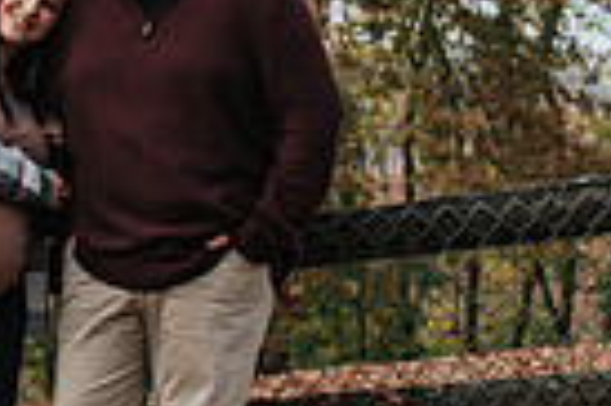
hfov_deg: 13.0
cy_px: 65
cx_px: 116
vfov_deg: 8.6
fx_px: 2678
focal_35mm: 158
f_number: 2.8
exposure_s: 1/320
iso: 140
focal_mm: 35
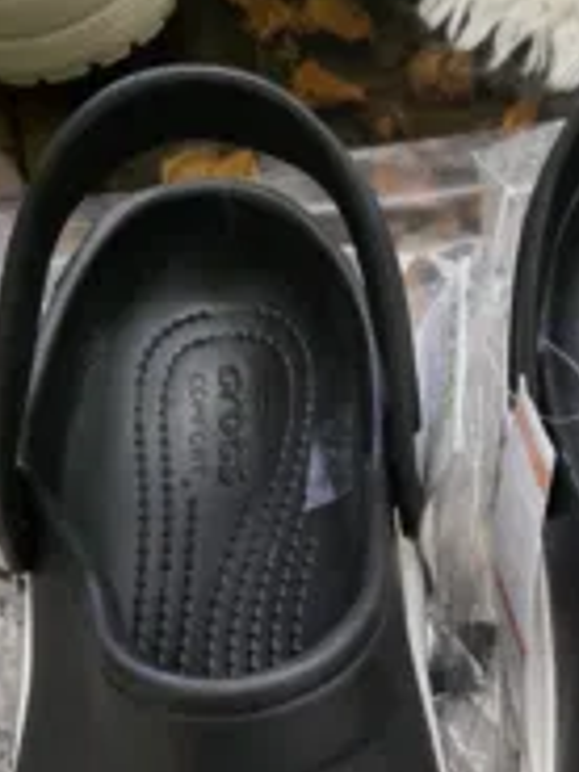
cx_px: 529
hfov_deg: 28.0
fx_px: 1115
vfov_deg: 35.5
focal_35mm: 50
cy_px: 722
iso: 1250
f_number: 1.7
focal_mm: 6.3
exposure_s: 1/100
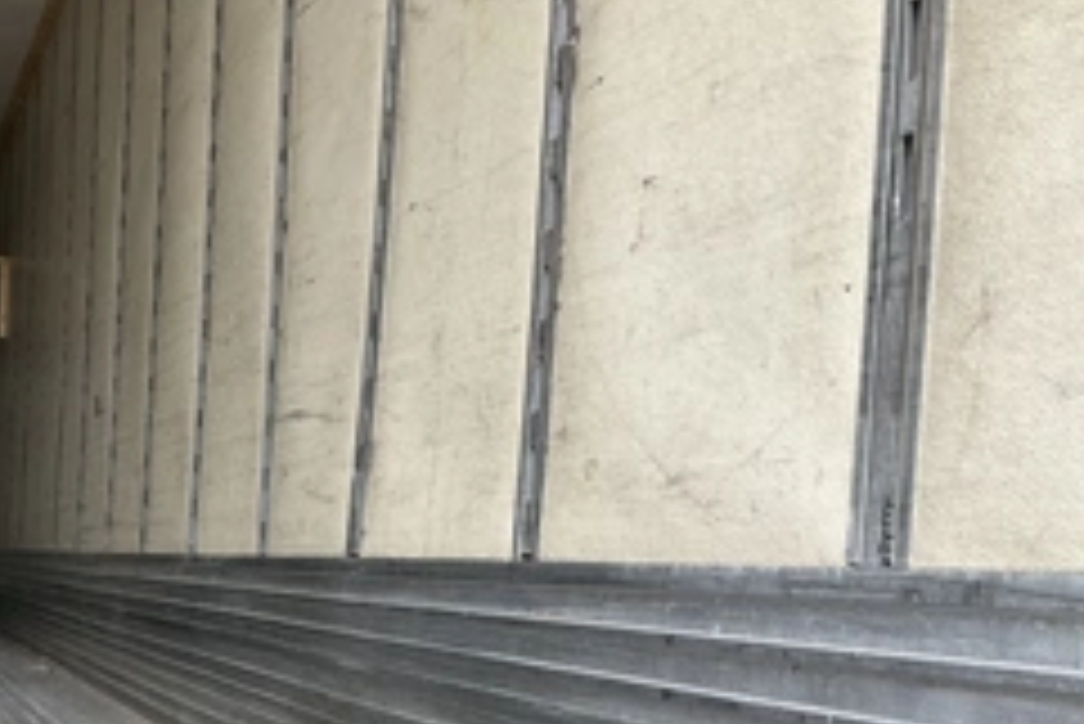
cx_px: 387
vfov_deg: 26.5
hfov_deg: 39.2
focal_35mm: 50
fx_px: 1506
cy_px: 576
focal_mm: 3
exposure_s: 1/122
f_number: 1.8
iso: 25
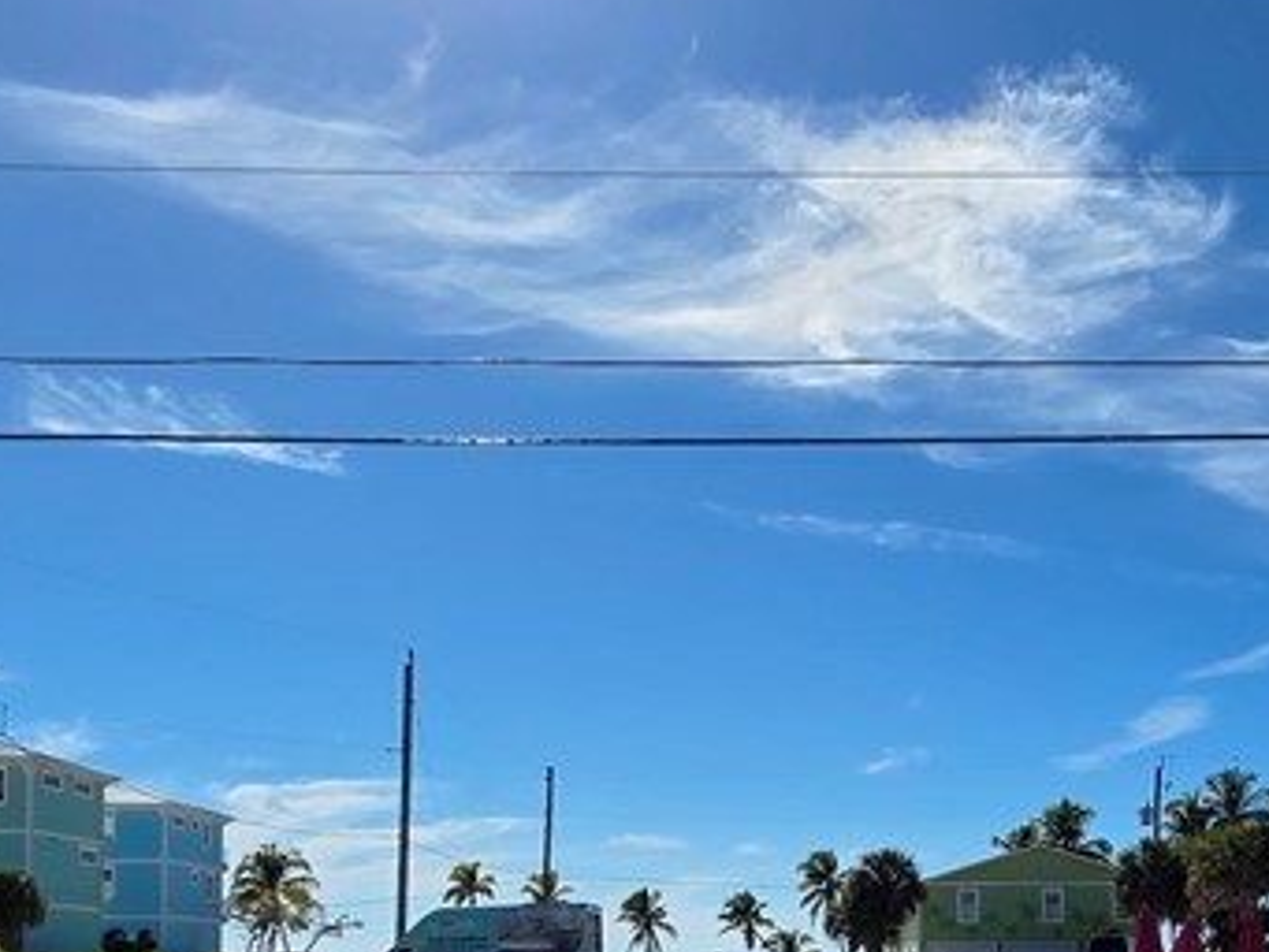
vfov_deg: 34.4
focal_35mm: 39
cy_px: 892
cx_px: 867
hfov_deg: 46.9
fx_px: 1430
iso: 40
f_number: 1.9
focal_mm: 2.2
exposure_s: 1/4865
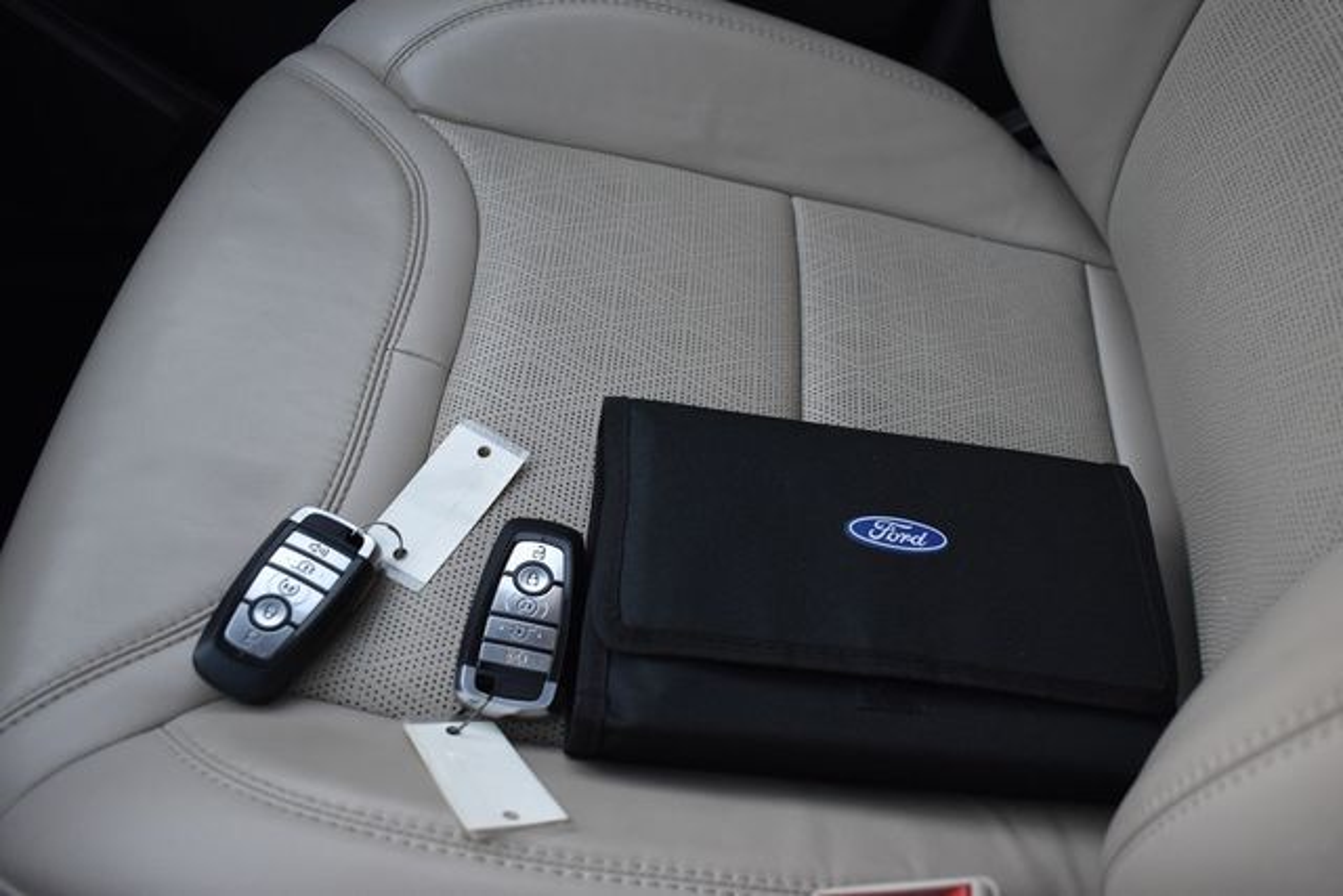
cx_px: 672
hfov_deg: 57.2
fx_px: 1231
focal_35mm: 33
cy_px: 448
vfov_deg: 40.0
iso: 900
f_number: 3.8
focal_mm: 22
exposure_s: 1/125
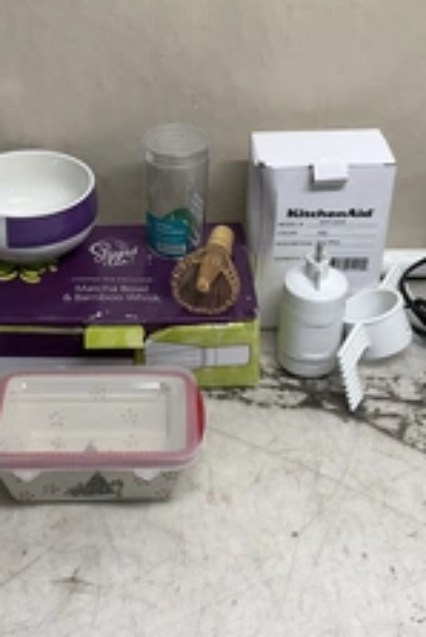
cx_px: 157
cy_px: 251
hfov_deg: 25.0
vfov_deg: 36.7
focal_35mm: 54
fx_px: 957
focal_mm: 3
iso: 50
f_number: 1.8
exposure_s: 1/120
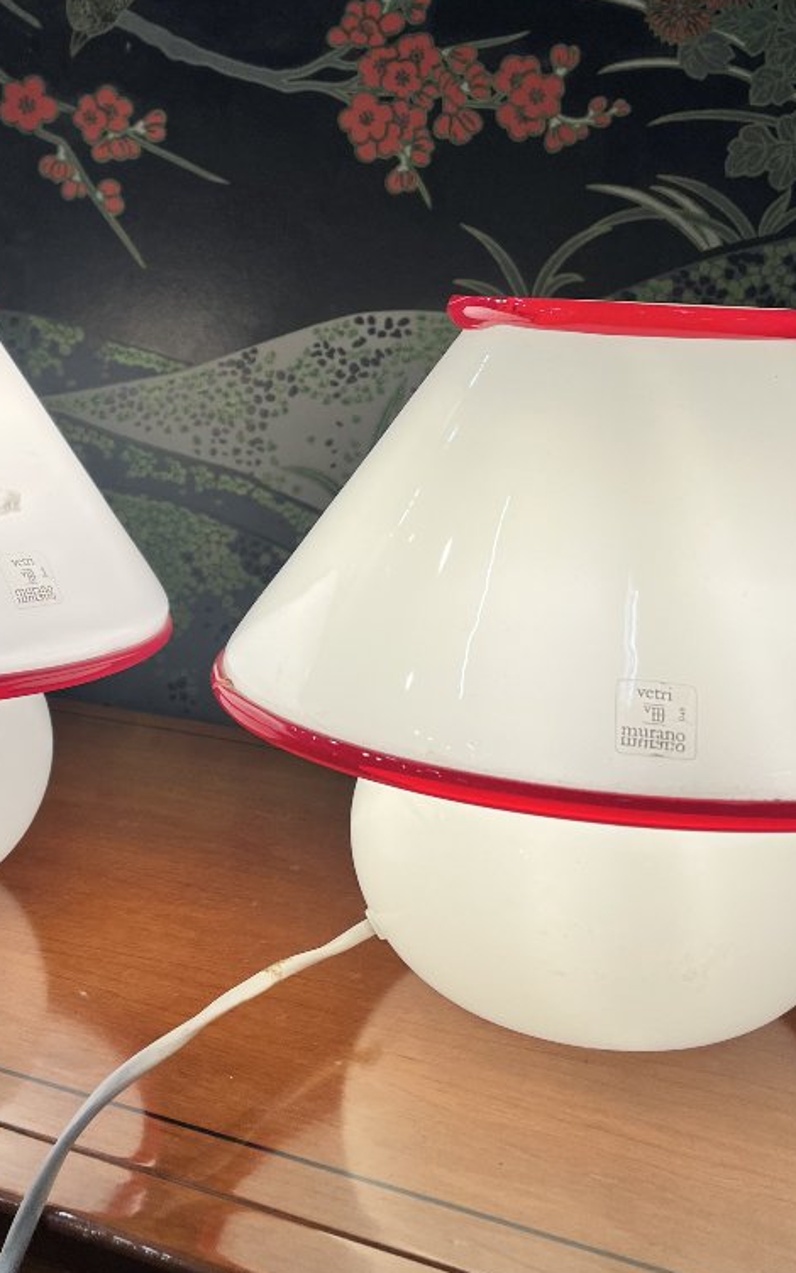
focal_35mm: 44
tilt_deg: -5.8
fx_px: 1527
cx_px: 252
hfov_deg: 29.0
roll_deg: -1.4
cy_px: 482
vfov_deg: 44.9
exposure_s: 1/400
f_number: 1.6
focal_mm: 5.1
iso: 50
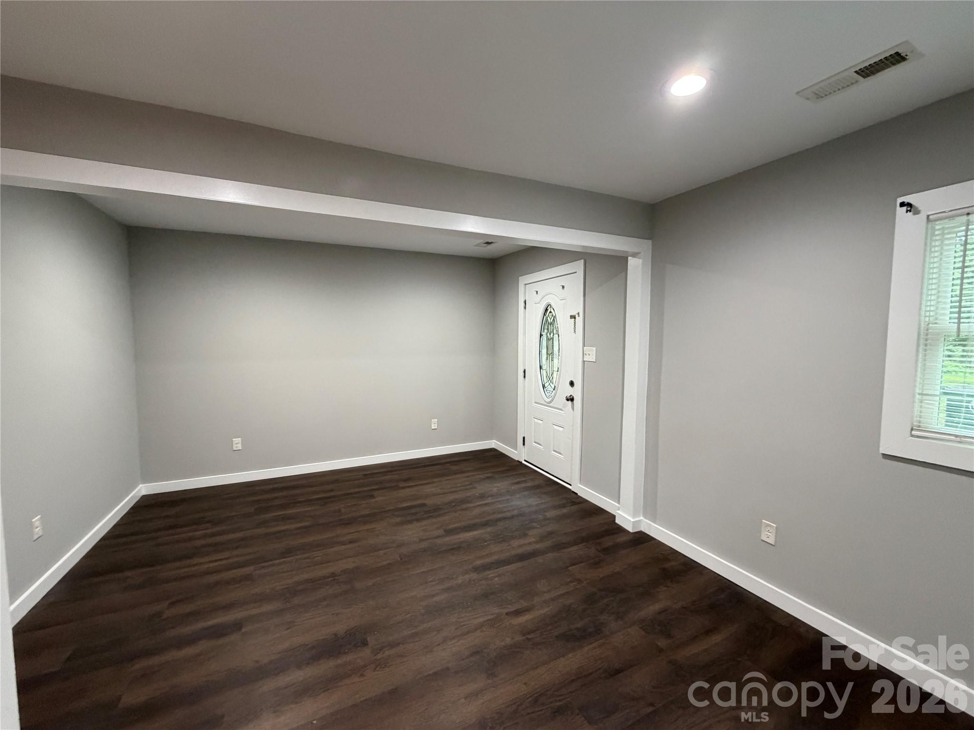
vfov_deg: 85.7
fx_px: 394
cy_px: 365
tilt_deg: -3.9
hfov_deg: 102.1
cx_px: 487
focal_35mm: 14
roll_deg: +0.3
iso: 400
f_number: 2.2
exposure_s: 1/60
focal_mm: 2.22
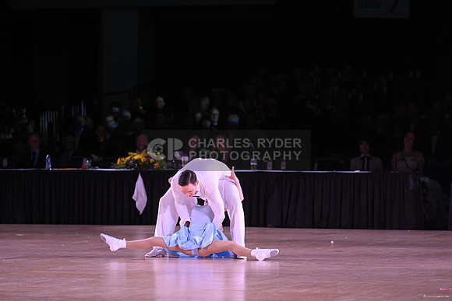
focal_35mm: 190
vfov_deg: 7.2
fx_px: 2386
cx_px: 226
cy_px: 150
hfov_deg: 10.8
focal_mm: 190
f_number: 4
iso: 1600
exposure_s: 1/200
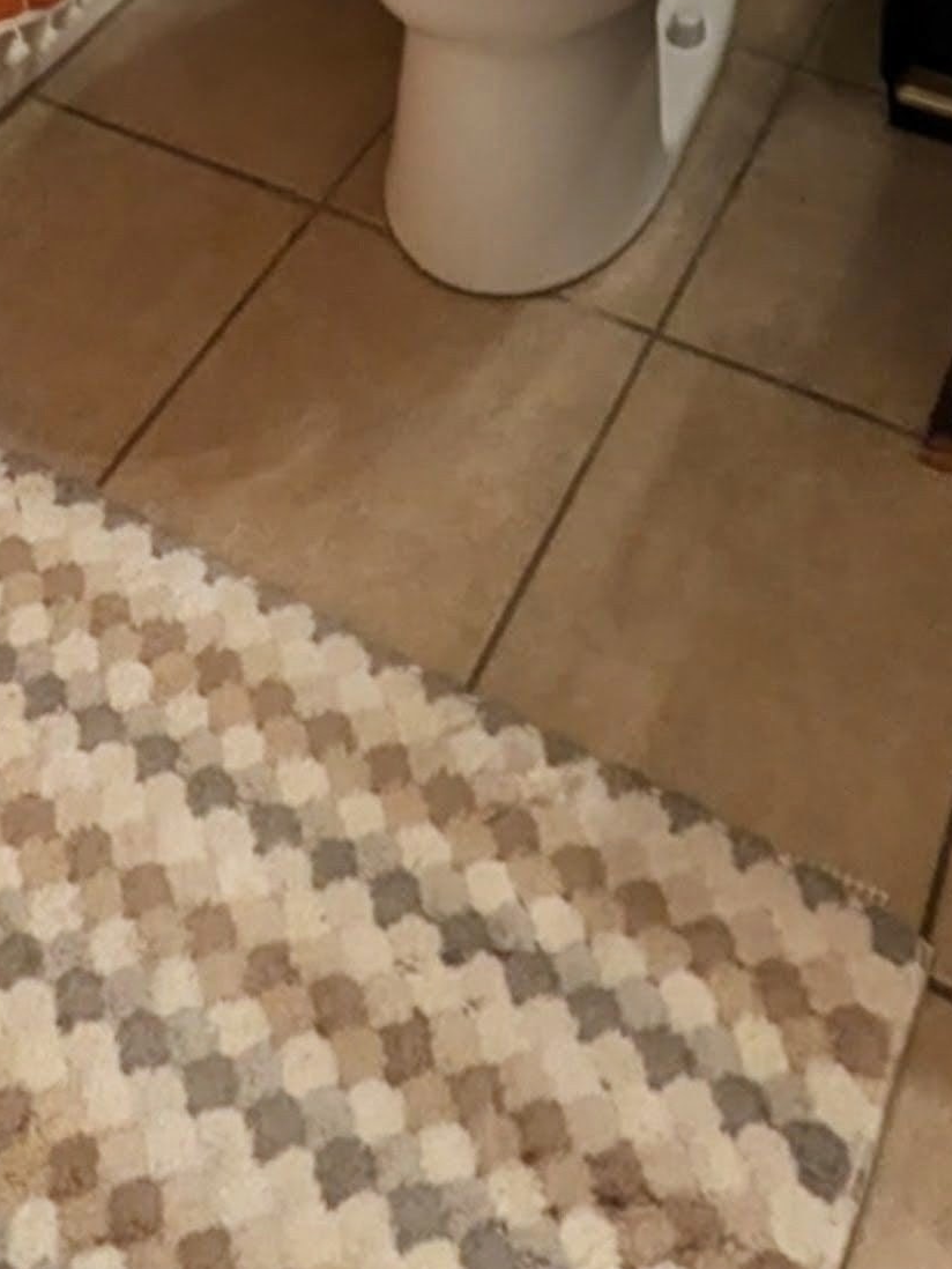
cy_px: -999
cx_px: 821
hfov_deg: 27.7
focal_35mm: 51
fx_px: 1869
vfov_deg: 22.4
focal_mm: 1.85
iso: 52
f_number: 2.2
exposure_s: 1/60
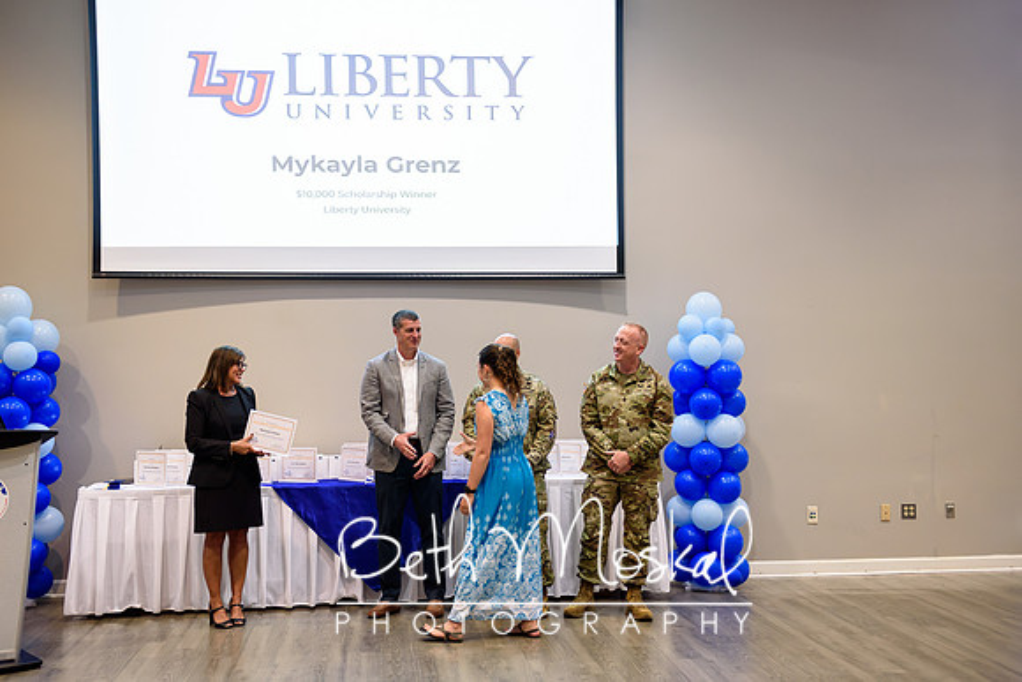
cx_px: 489
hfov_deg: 39.5
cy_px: 326
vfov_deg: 27.0
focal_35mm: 50
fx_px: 1422
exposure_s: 1/160
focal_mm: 48
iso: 1000
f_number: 2.8
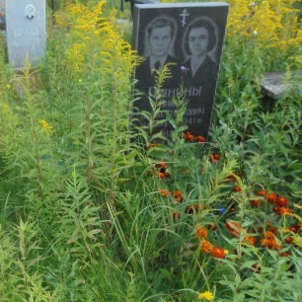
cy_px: 209
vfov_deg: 34.9
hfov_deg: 34.6
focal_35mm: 48
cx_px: 75
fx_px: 474
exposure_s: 1/250
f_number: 3.5
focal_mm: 4.6
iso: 100
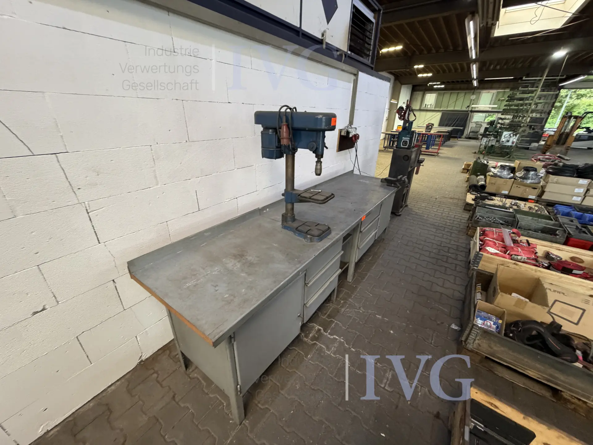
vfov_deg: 85.7
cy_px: 222
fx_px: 240
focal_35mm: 14
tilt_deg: -18.0
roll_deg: -3.6
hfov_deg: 102.1
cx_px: 296
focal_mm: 2.22
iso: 320
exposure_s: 1/71
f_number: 2.2
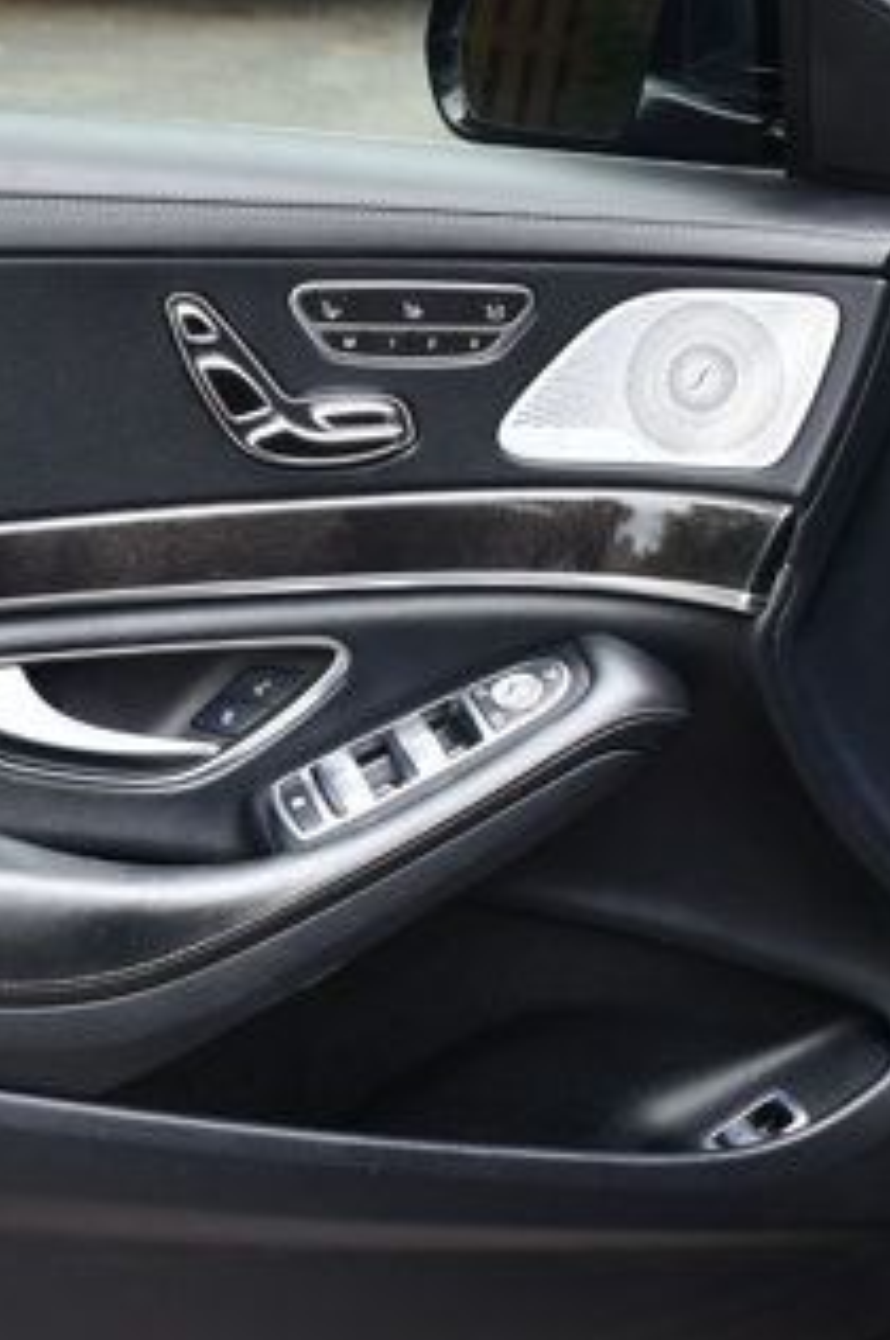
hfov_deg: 18.3
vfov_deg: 27.6
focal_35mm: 73
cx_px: 51
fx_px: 2713
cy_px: 825
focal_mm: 24
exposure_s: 1/250
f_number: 4
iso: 400
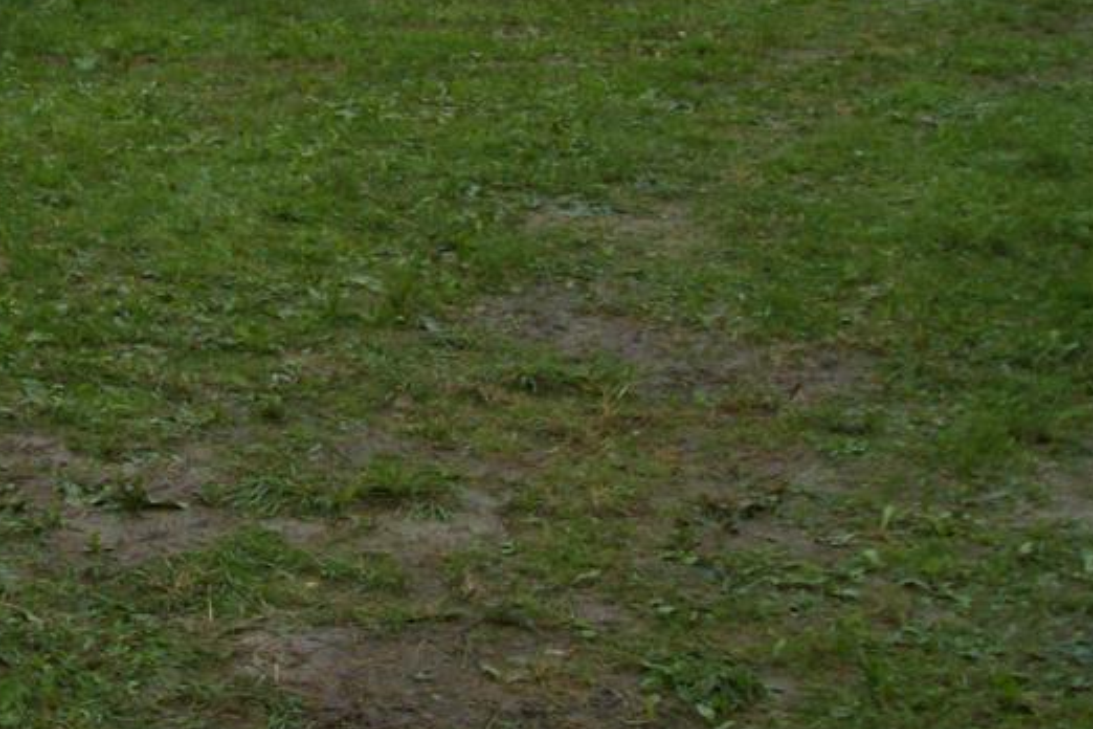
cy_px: -115
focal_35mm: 86
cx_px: -17
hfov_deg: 22.7
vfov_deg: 15.4
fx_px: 2611
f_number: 2.7
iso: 80
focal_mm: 6
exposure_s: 1/160
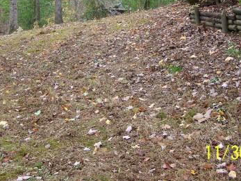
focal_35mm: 70
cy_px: 29
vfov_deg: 20.7
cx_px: 94
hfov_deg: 27.7
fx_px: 488
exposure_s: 1/60
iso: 100
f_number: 2.8
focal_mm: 6.3
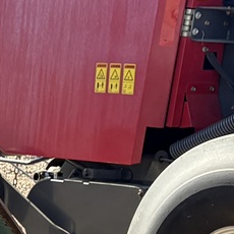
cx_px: -373
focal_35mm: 188
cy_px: 264
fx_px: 1438
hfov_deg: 8.3
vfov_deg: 9.2
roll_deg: -1.9
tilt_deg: -11.7
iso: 64
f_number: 1.6
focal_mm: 5.96
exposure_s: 1/1337
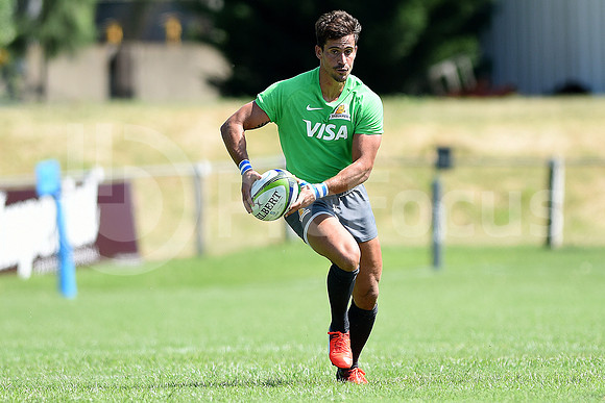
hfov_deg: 6.9
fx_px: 5043
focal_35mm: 300
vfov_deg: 4.6
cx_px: 302
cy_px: 202
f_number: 2.8
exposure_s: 1/1600
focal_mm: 300
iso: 200
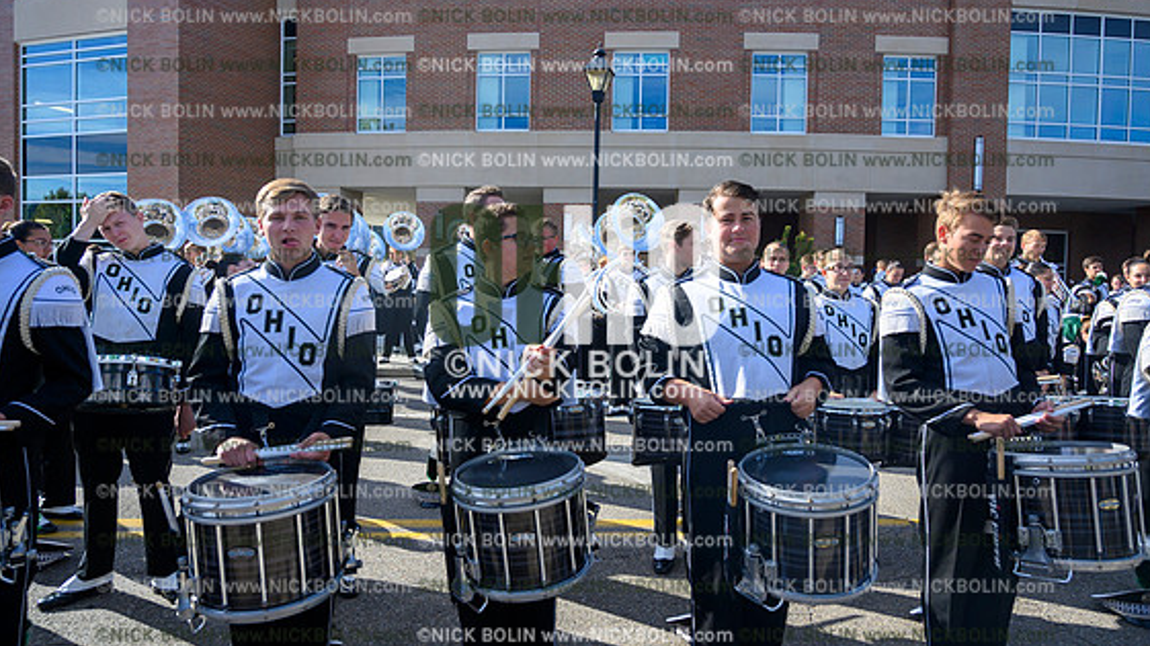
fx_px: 792
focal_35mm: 26
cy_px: 301
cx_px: 574
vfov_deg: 44.3
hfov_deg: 71.9
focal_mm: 24
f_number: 5
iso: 200
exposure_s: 1/800
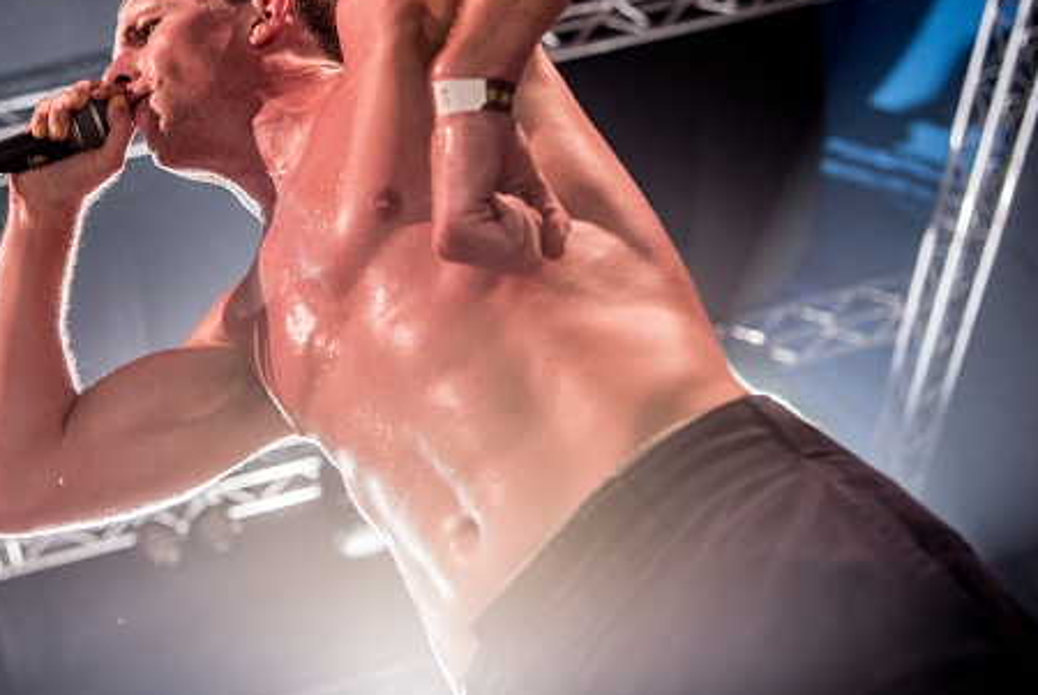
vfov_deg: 24.1
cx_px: 339
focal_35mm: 56
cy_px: 230
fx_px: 1616
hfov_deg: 35.2
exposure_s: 1/100
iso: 1000
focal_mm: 35
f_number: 2.8
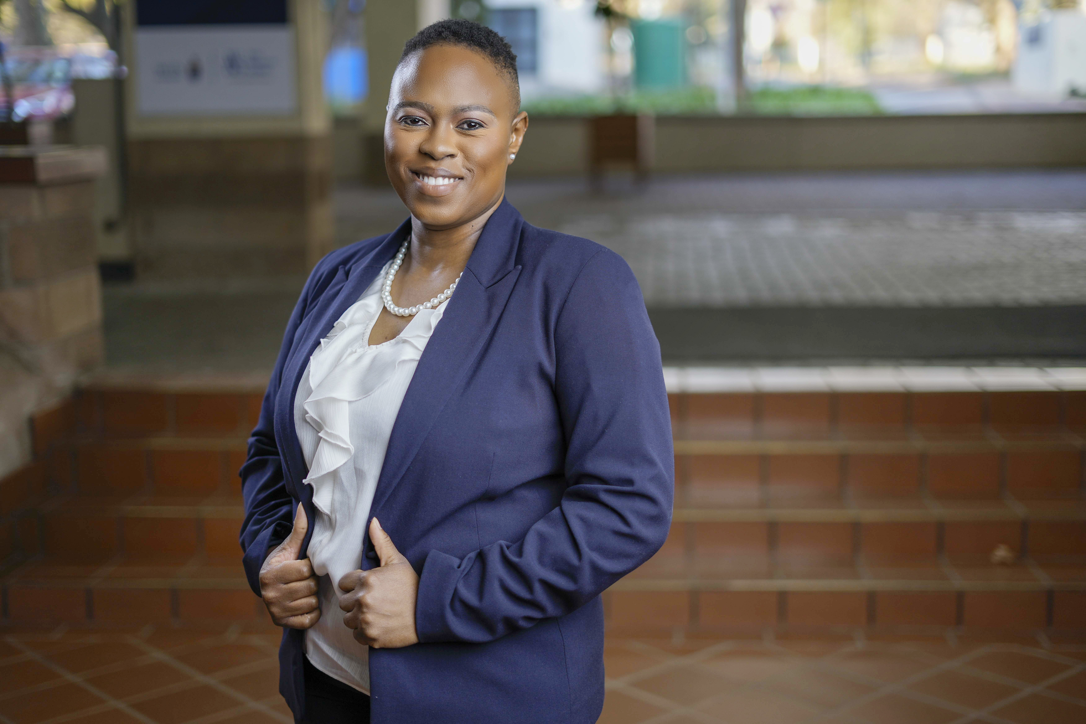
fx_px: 1508
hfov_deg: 39.6
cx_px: 543
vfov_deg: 27.0
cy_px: 362
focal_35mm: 50
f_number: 1.8
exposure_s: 1/200
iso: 160
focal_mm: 50
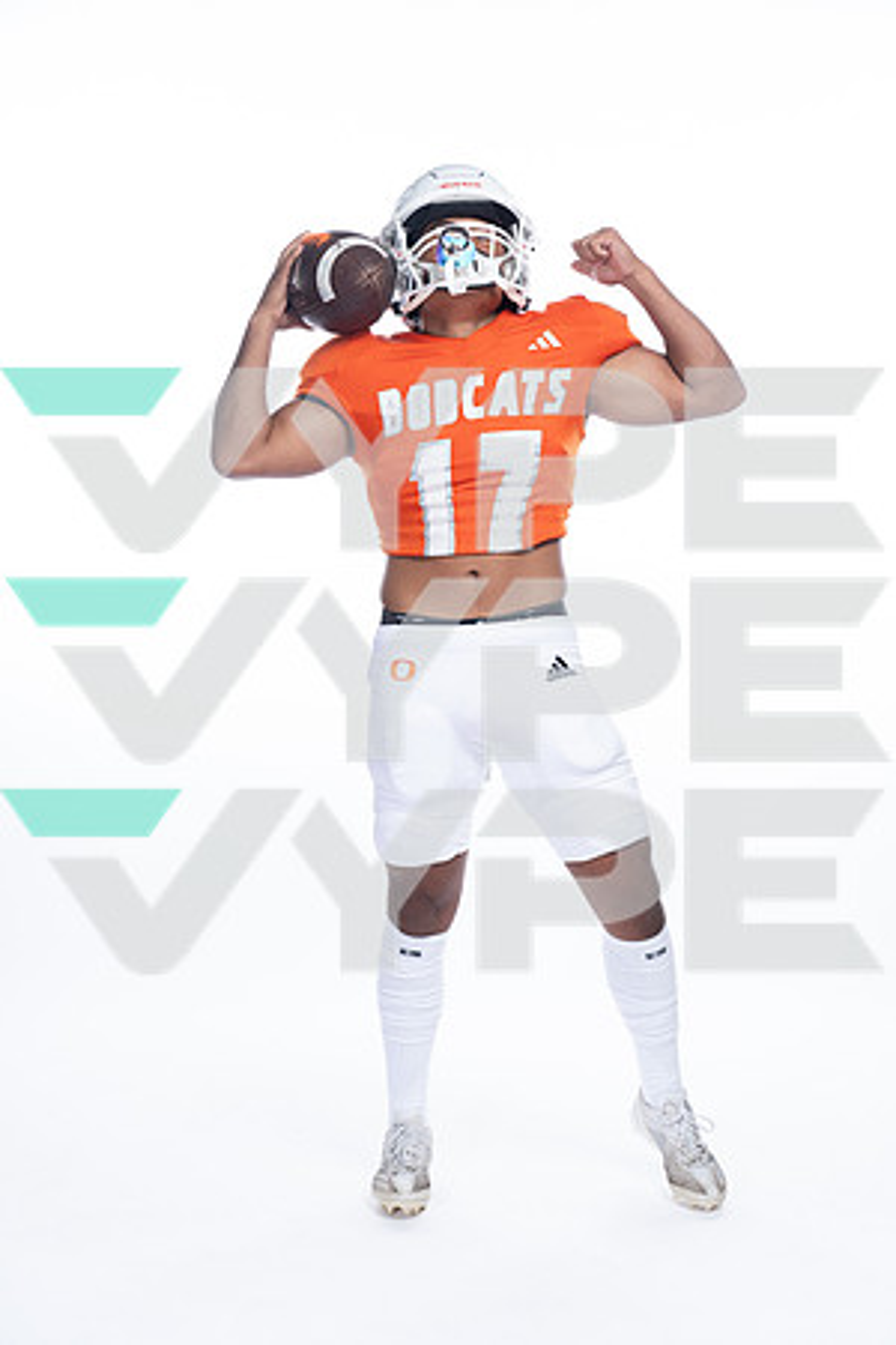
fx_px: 2352
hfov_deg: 21.6
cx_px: 448
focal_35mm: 63
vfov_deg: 31.9
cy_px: 672
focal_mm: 63
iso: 400
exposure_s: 1/250
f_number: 5.6
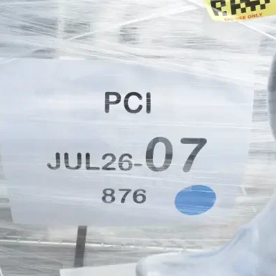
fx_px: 352
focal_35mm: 39
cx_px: 113
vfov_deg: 42.8
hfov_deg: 42.7
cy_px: 137
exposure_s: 1/640
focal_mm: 20
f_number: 13
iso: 1600
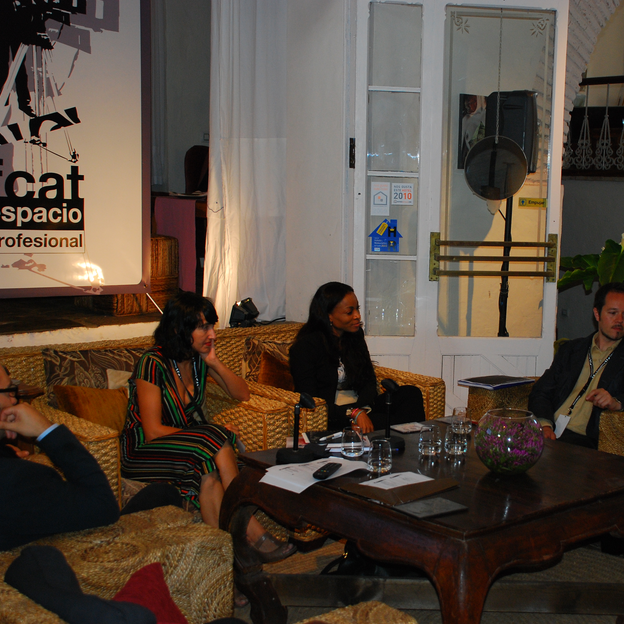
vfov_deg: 31.6
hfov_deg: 31.3
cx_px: 437
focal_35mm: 54
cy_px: 310
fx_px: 1101
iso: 400
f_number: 4
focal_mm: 28
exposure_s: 1/60
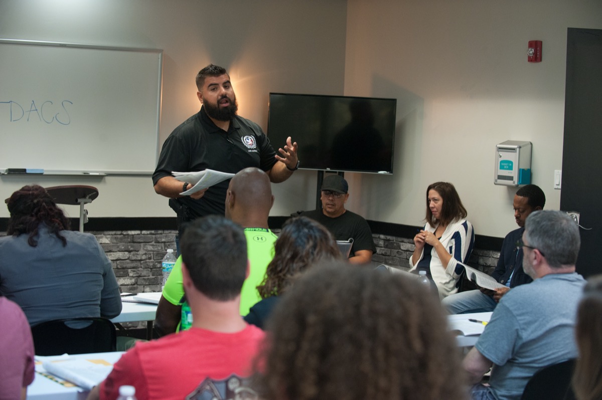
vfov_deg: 19.4
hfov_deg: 28.9
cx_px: 301
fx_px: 1170
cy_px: 200
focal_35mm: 70
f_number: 3.5
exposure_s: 1/160
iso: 2000
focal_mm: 70
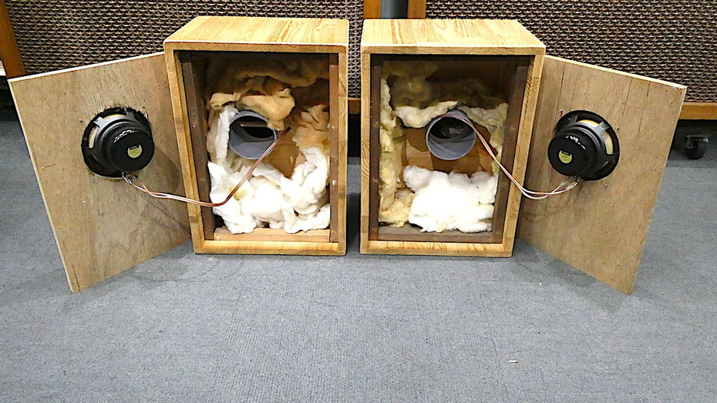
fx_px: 513
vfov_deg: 42.9
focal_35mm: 27
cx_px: 352
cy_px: 192
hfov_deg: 69.9
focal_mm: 4.3
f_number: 3.3
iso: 1250
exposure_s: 1/60
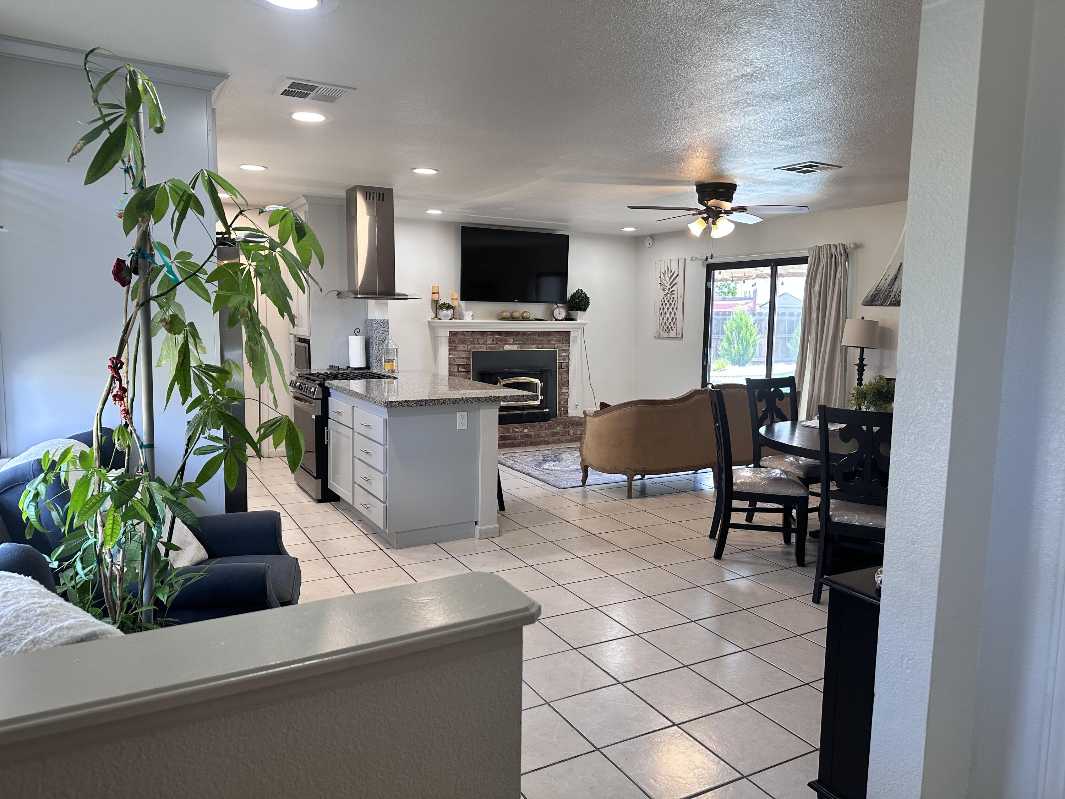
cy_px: 400
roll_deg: -1.3
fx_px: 738
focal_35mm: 24
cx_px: 532
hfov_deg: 71.6
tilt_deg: -4.9
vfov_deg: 56.8
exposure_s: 1/120
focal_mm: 6.86
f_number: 1.78
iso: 125
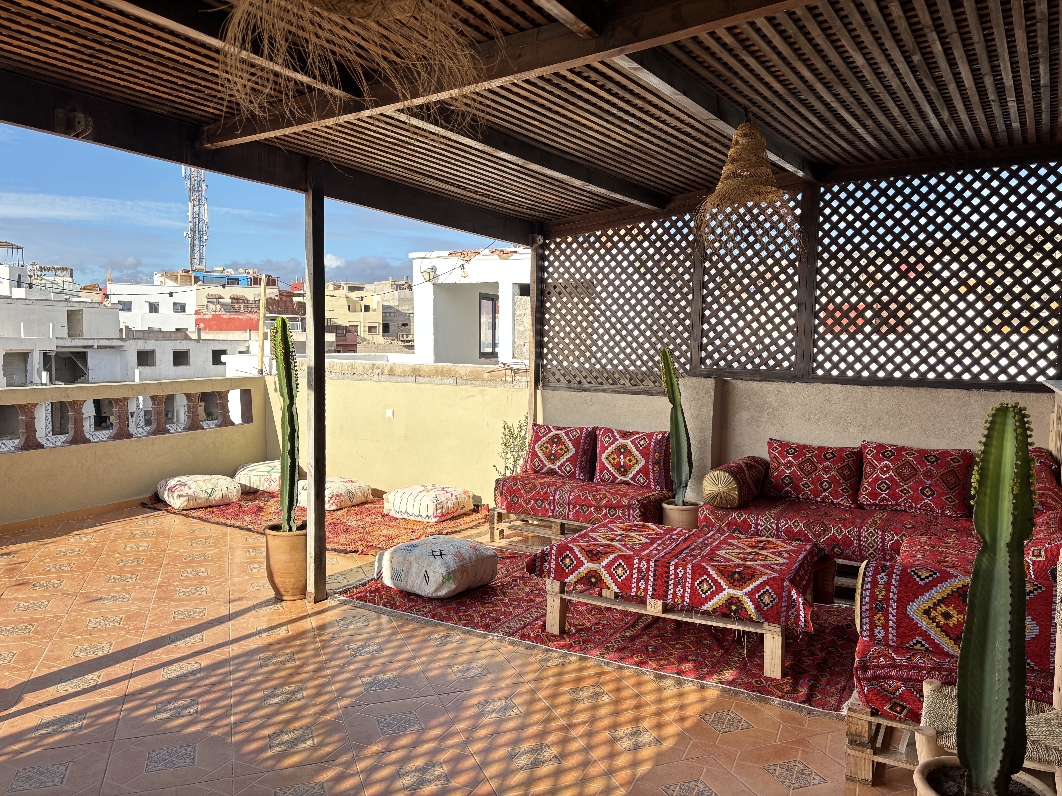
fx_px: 798
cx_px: 531
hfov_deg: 67.3
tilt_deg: -4.6
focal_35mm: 26
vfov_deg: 53.1
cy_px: 398
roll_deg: -1.1
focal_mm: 5.96
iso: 50
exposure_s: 1/679
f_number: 1.6
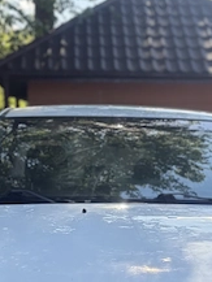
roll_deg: -0.3
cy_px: 209
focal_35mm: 96
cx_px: 120
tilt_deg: -6.5
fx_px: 783
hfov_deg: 15.4
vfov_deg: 20.3
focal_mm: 5.96
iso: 50
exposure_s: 1/945
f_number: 1.6
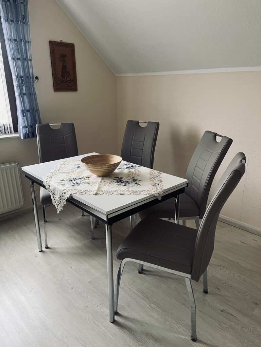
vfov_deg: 67.3
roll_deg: +2.2
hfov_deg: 53.1
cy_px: 174
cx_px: 130
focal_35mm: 26
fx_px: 261
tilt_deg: -18.6
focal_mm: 5.1
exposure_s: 1/91
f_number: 1.6
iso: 125
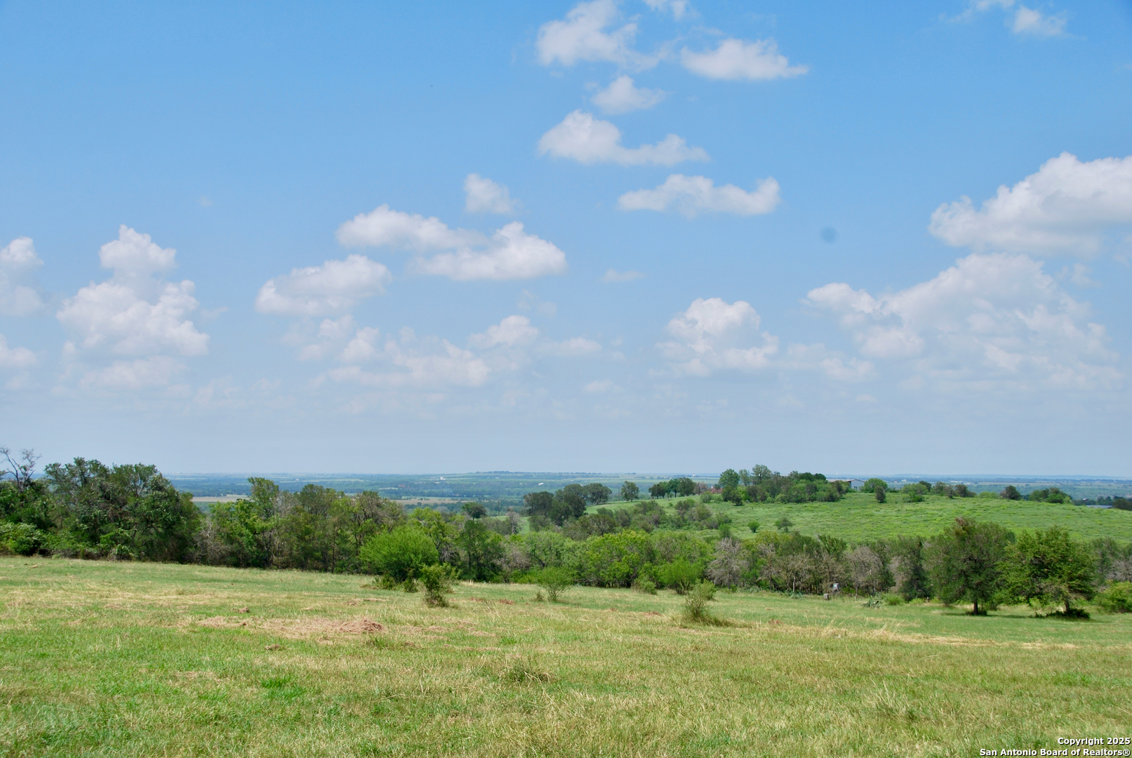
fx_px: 1511
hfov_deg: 41.1
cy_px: 379
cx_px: 566
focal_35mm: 48
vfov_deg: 28.2
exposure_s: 1/320
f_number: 9
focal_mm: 32
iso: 100
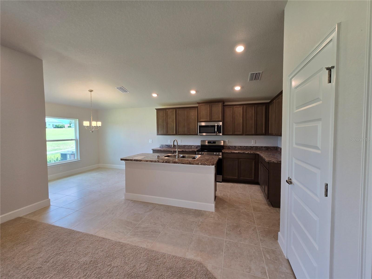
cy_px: 140
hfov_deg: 106.2
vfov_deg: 89.9
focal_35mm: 13
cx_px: 186
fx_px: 140
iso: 50
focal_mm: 2.2
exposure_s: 1/60
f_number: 2.2
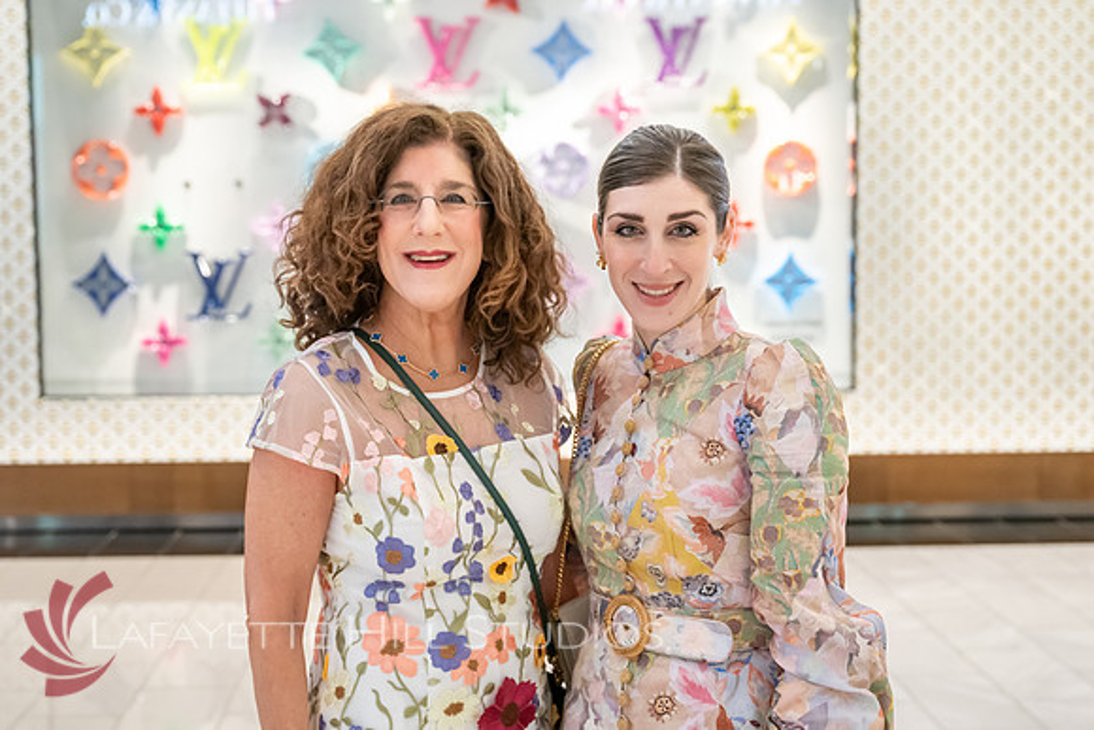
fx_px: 1711
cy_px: 381
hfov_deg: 35.4
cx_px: 520
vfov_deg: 24.1
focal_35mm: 56
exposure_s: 1/400
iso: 3200
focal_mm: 47
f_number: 4
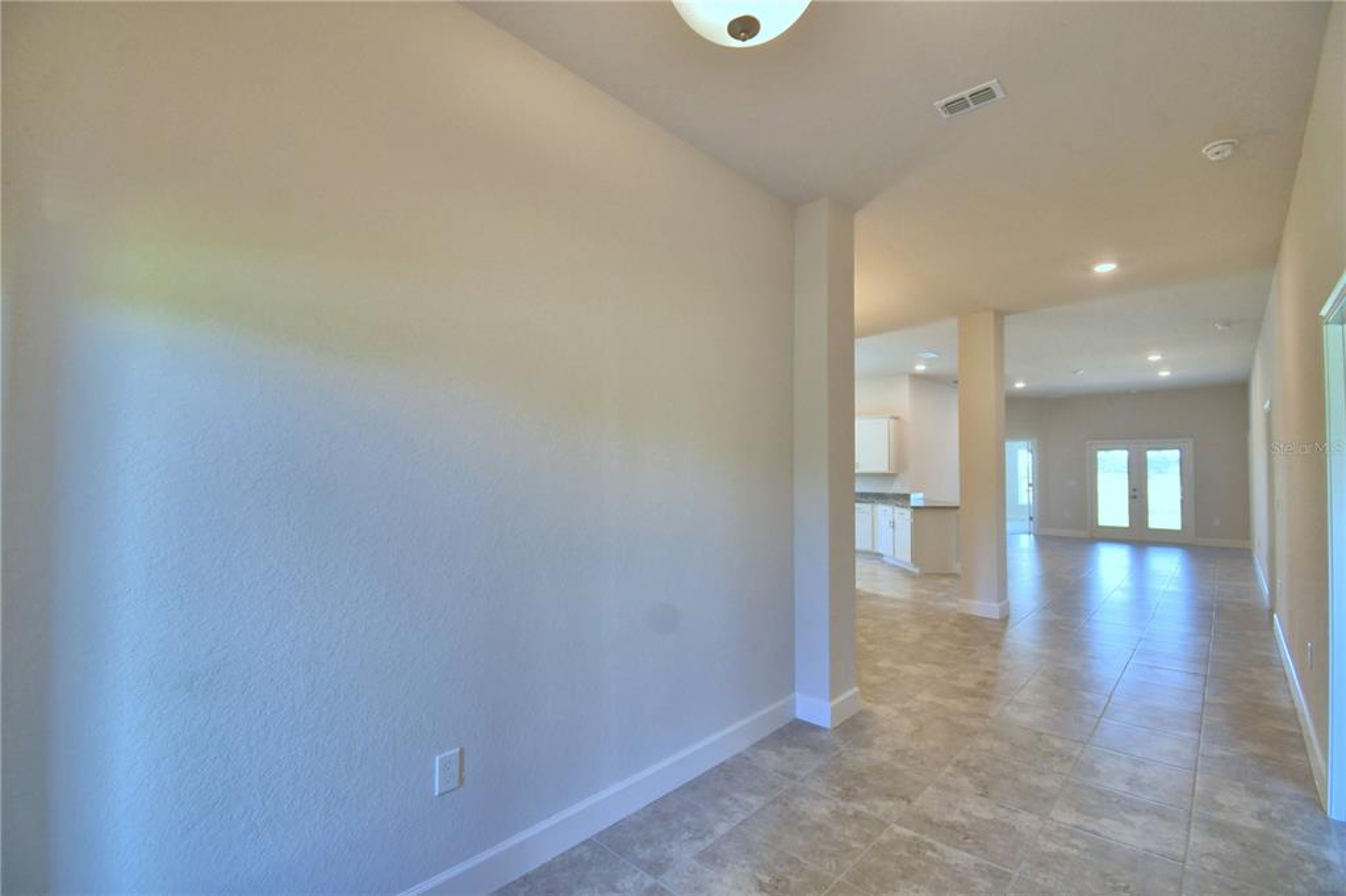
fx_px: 561
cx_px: 673
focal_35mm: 15
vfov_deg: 77.3
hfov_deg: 100.4
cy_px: 448
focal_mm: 10
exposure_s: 1/80
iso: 400
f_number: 4.5
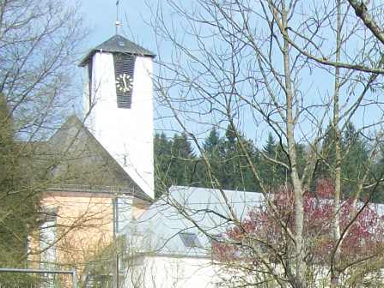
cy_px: 343
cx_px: 377
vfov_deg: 14.0
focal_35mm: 103
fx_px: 1144
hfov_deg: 18.6
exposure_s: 1/331
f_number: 4.8
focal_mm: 6
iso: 80
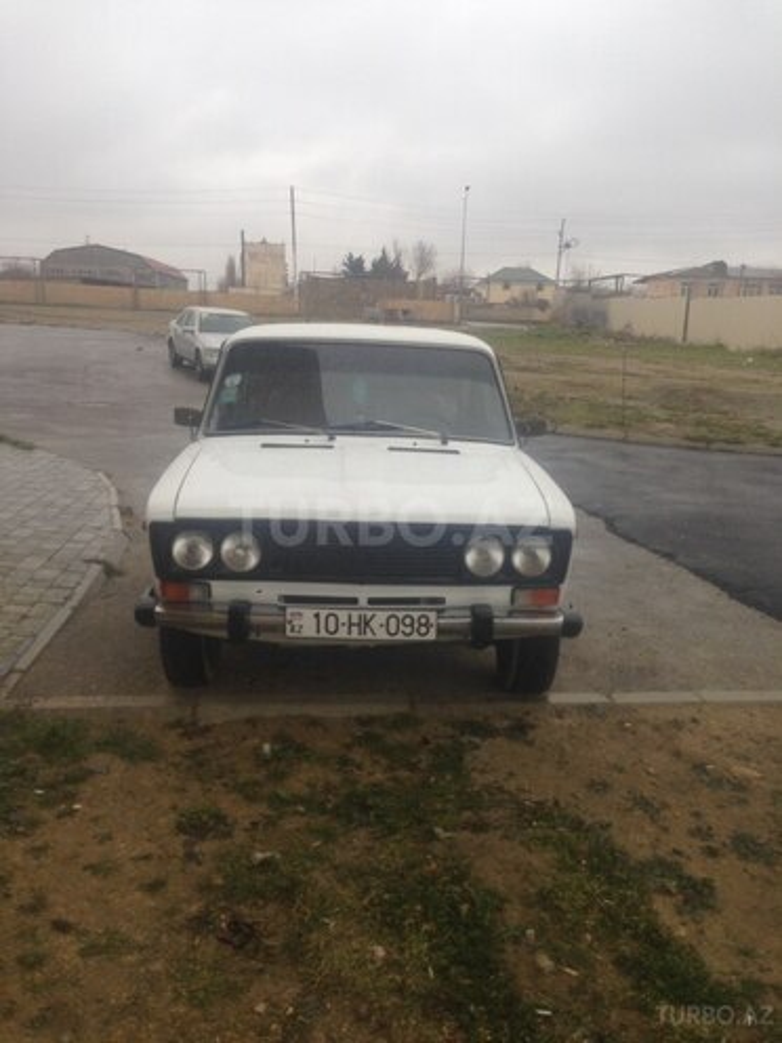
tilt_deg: -9.7
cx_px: 391
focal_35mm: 33
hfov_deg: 42.9
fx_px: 994
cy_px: 522
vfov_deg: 55.4
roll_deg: -0.6
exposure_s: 1/364
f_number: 2.4
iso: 50
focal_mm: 4.12
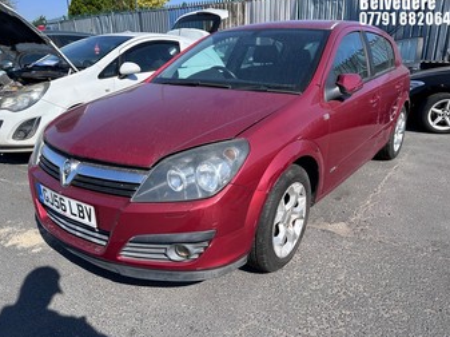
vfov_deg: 51.3
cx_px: 222
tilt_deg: -20.0
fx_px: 351
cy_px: 168
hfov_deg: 65.4
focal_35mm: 27
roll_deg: +1.6
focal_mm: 5.7
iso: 50
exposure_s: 1/2695
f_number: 1.5
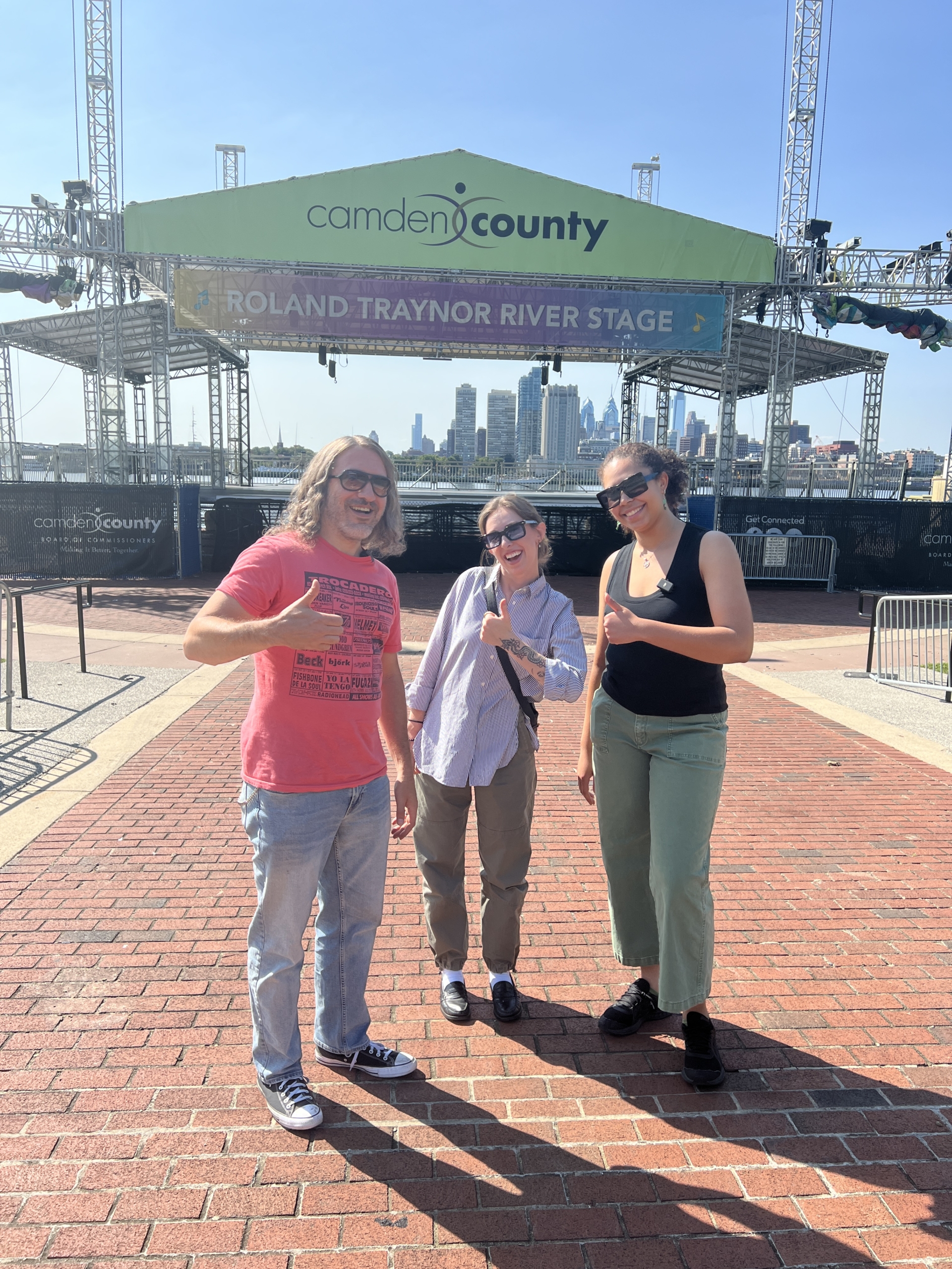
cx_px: 476
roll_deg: -1.5
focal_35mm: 26
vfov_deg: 67.3
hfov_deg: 53.1
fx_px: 953
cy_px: 634
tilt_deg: -9.2
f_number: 1.5
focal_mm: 5.7
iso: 50
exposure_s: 1/2841
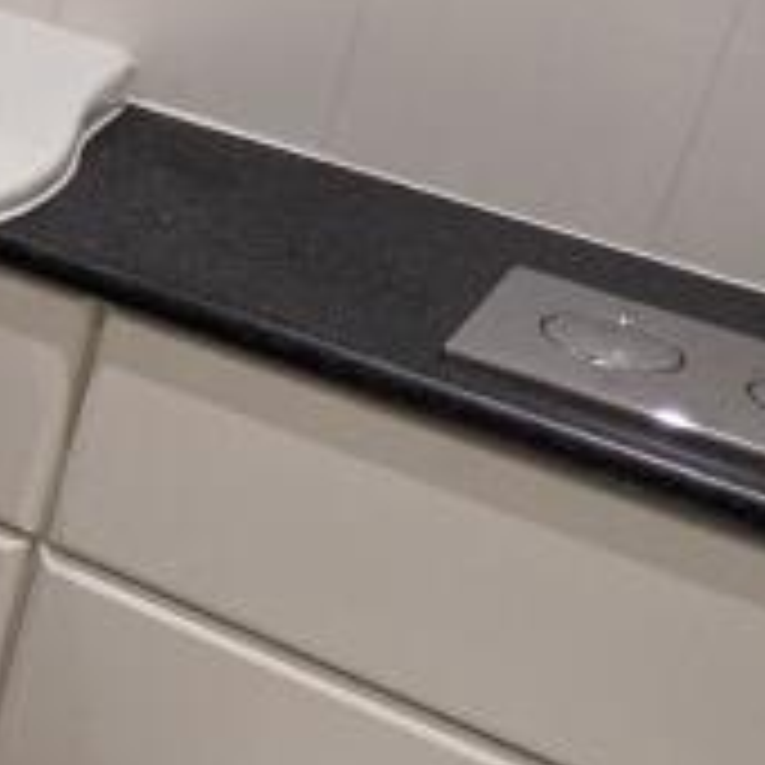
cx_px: -1120
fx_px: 2125
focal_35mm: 85
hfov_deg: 13.8
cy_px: 90
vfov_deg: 20.0
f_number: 2.2
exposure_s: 1/25
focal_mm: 2.22
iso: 193
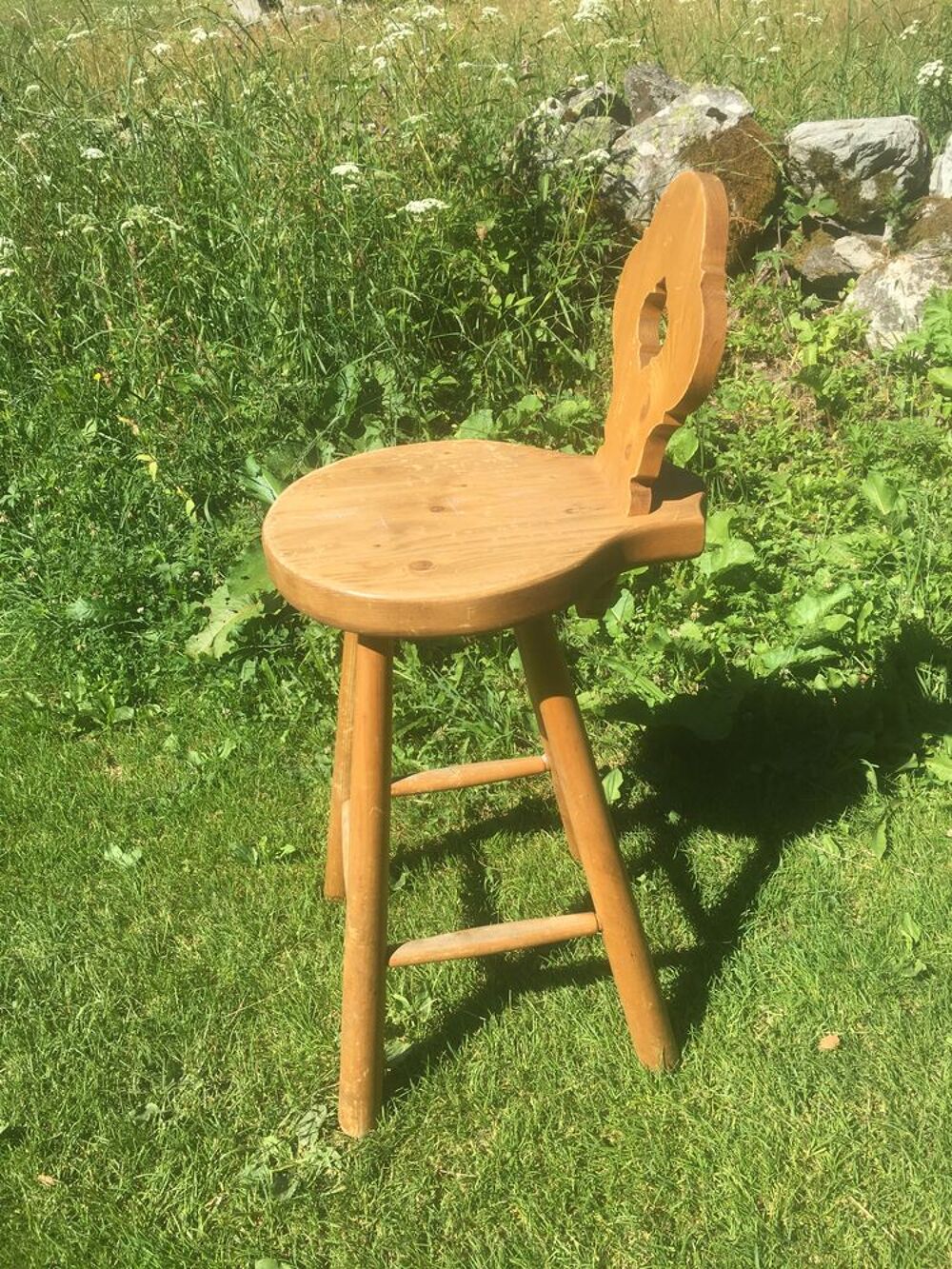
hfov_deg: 48.2
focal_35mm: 29
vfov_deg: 61.7
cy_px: 634
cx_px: 476
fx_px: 1063
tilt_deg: -31.8
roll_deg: +2.8
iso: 25
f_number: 2.2
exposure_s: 1/810
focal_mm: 4.15
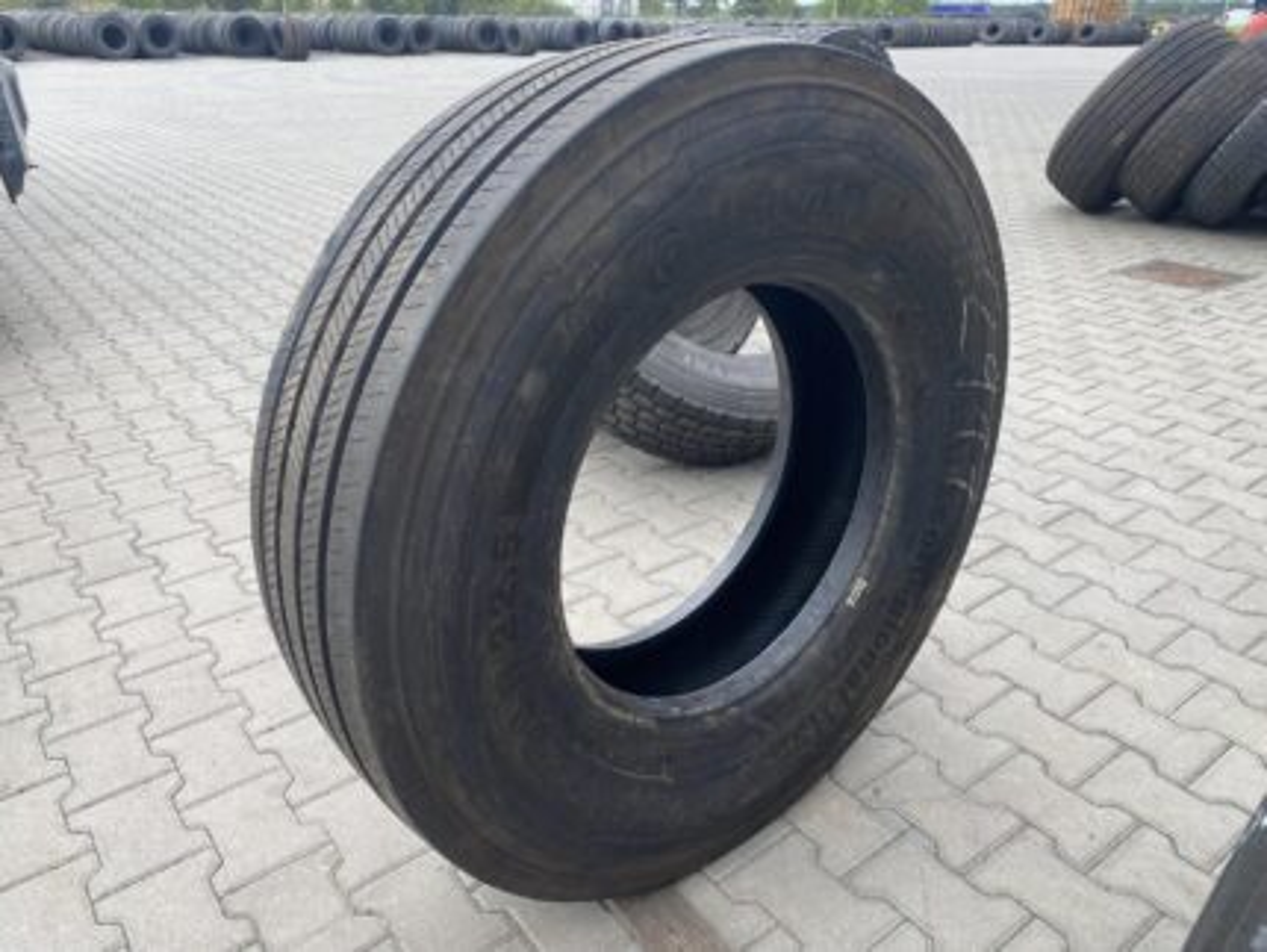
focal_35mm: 26
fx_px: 952
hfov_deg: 67.3
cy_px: 476
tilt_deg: -26.7
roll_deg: -1.3
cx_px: 634
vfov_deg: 53.1
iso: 32
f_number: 1.8
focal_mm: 4.25
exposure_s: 1/251
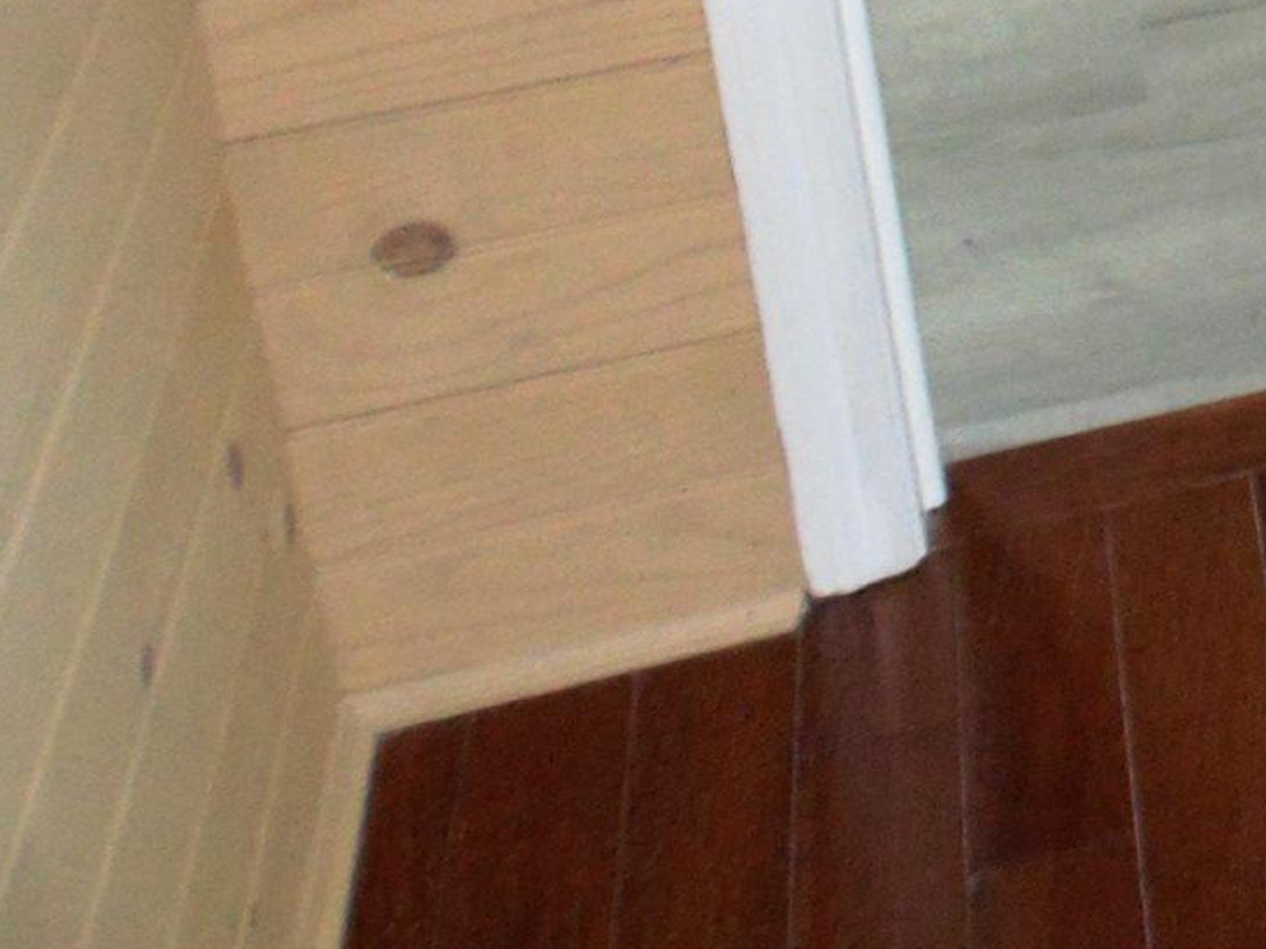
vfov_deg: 14.2
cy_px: -733
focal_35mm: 93
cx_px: 2346
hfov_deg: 17.0
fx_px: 3401
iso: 200
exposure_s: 1/30
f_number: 3.1
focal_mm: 4
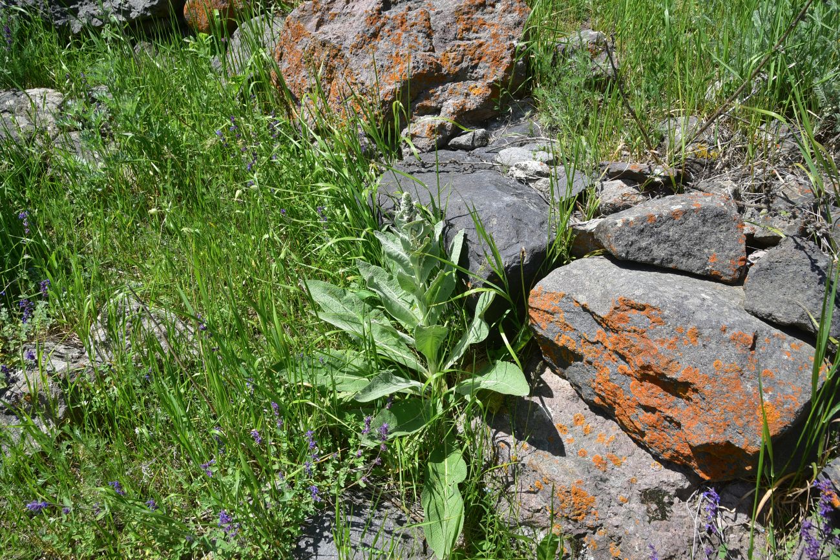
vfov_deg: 27.0
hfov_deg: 39.6
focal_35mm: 50
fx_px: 1167
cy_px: 280
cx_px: 420
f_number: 10
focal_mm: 50
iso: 100
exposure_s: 1/125
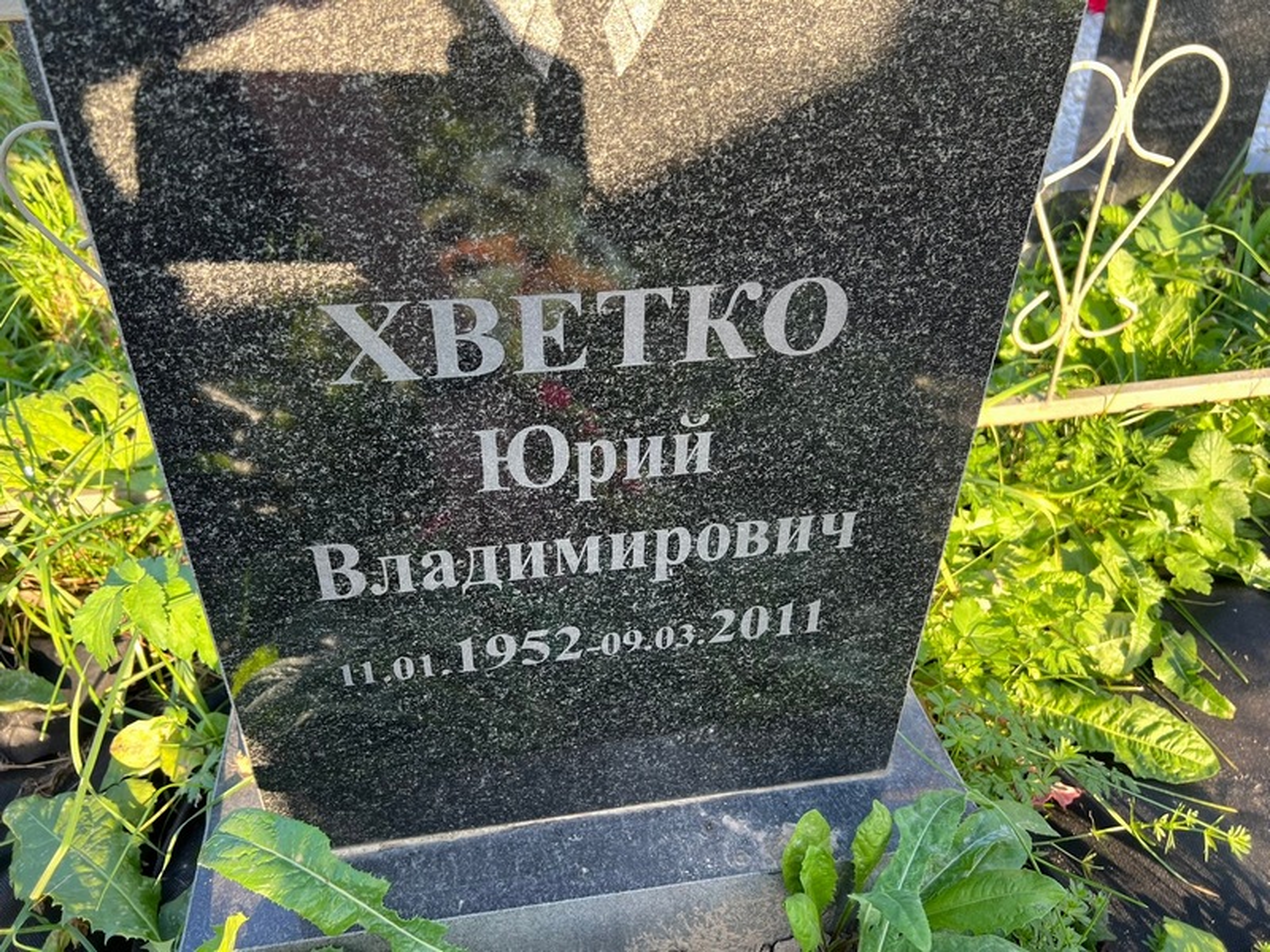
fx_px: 954
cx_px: 635
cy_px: 476
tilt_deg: -32.8
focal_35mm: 26
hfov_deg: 67.3
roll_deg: +3.9
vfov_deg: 53.1
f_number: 1.5
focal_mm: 5.7
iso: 32
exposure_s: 1/128
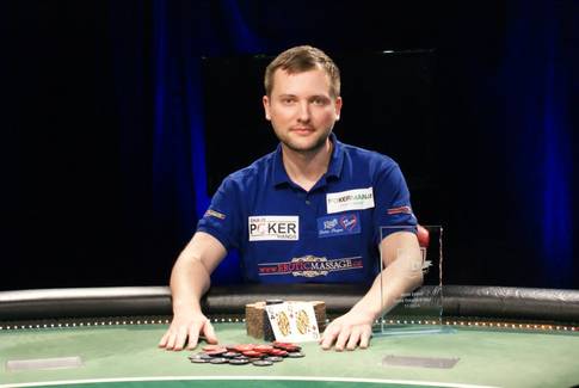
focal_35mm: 60
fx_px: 966
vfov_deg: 22.7
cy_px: 194
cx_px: 290
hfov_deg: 33.4
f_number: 5.6
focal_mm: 40
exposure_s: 1/80
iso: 1600
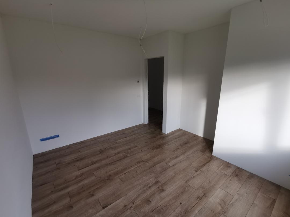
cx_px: 145
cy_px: 108
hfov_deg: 94.5
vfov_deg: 78.1
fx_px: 134
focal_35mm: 16
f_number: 2.2
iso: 64
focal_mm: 2.35
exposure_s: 1/50
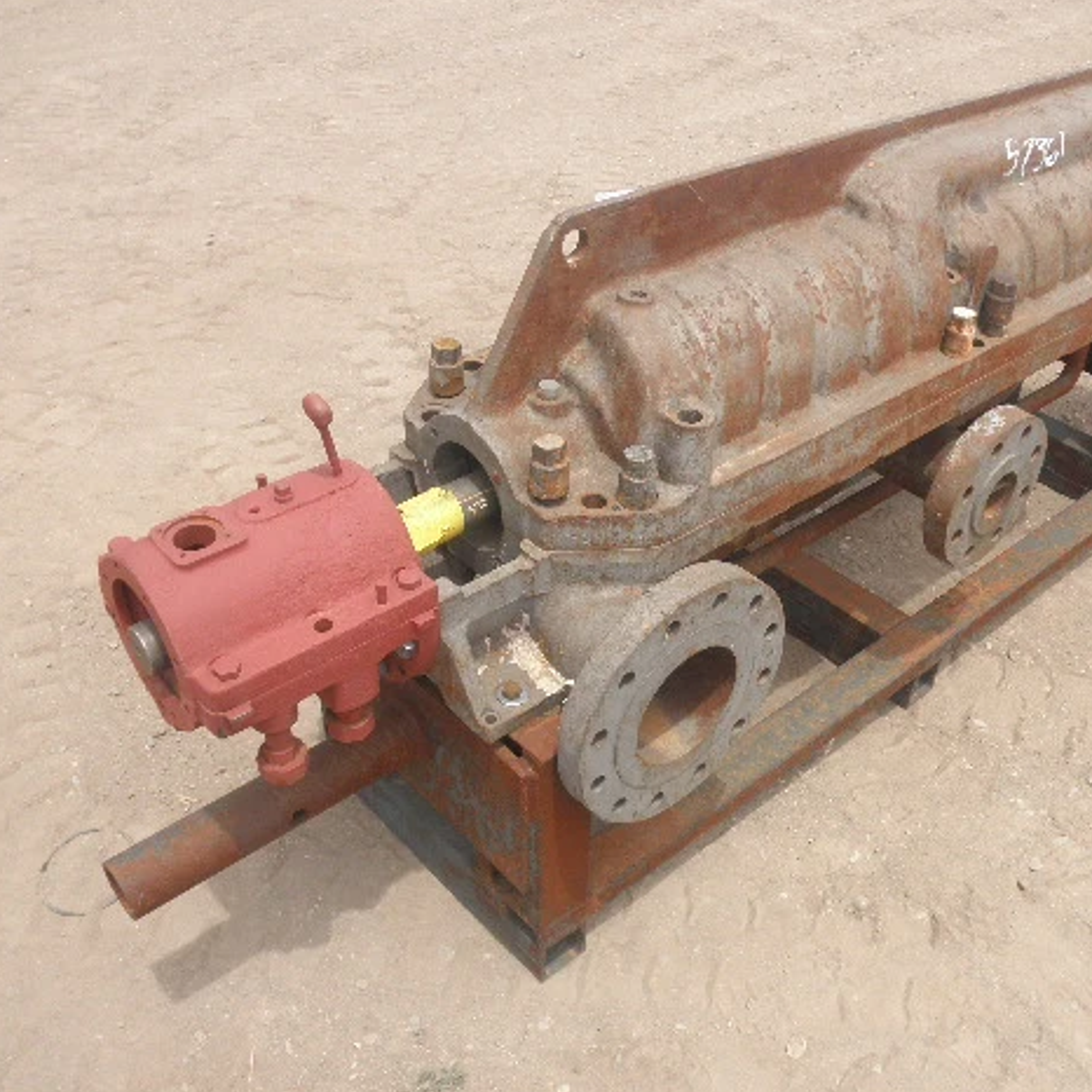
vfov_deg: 48.5
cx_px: 605
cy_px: 548
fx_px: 1213
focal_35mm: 34
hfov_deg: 48.4
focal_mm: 5
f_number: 8.5
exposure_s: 1/60
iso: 64
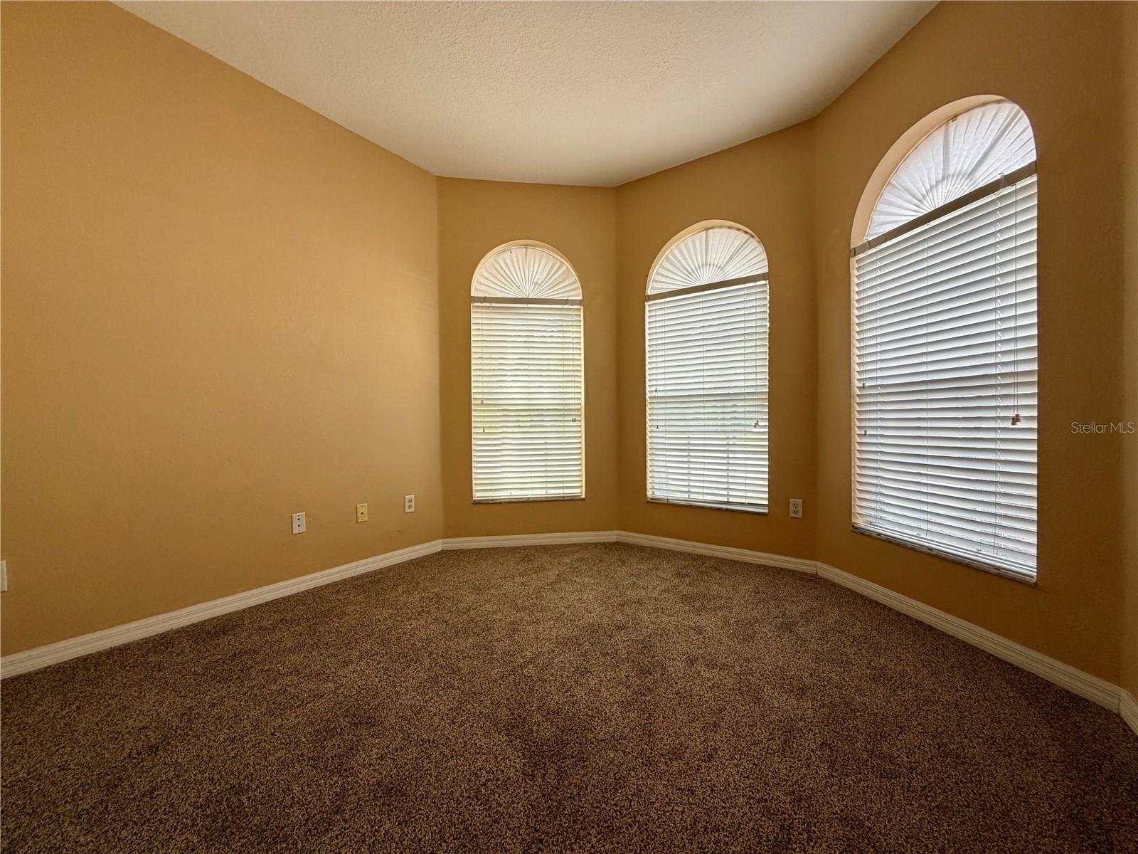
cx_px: 569
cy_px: 427
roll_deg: +1.5
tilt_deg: -0.5
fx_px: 460
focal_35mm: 14
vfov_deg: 85.7
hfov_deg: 102.1
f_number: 2.2
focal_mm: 2.22
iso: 125
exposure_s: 1/121
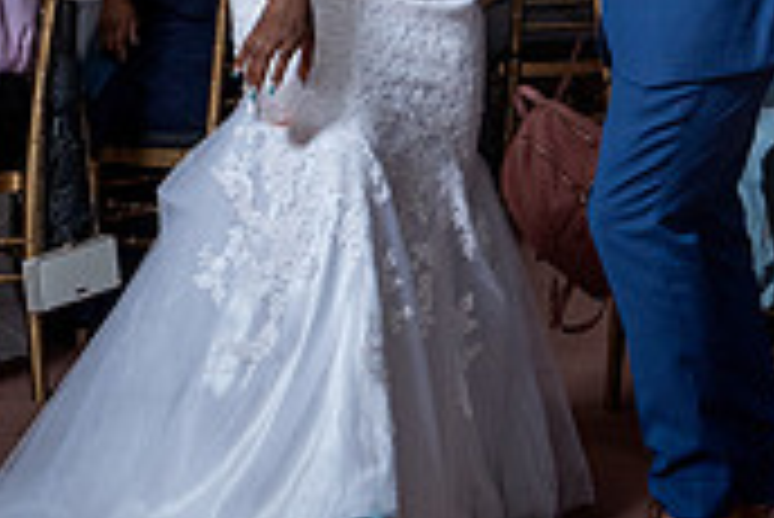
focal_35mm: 131
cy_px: -231
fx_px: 2819
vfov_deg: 10.2
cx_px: 890
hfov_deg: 15.2
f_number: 5.6
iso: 2000
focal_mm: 35
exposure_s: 1/200
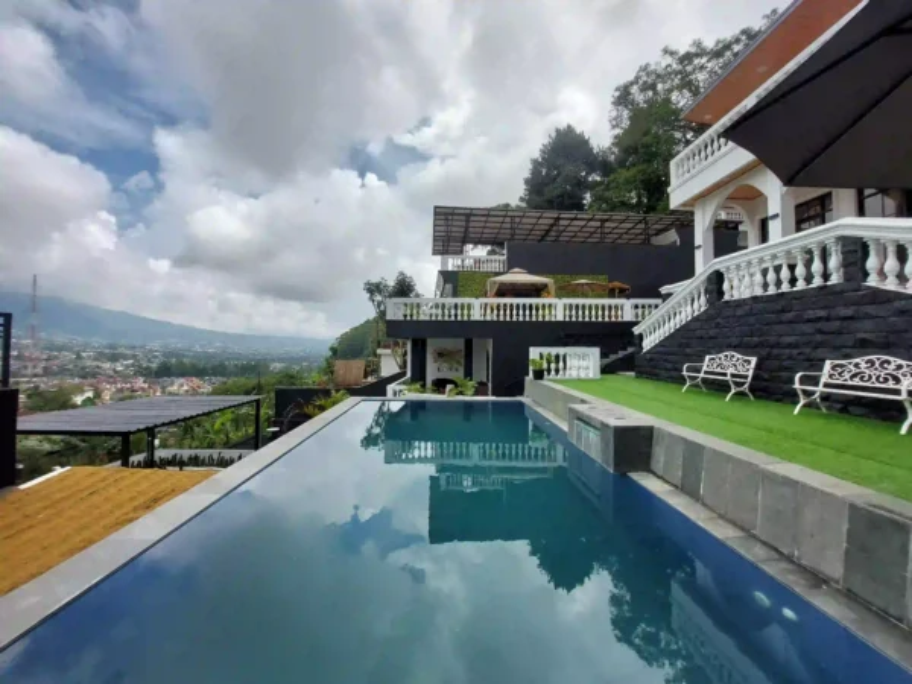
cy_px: 342
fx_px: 343
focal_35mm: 13
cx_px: 456
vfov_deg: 89.9
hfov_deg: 106.2
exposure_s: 1/1432
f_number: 2.2
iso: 50
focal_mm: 1.74
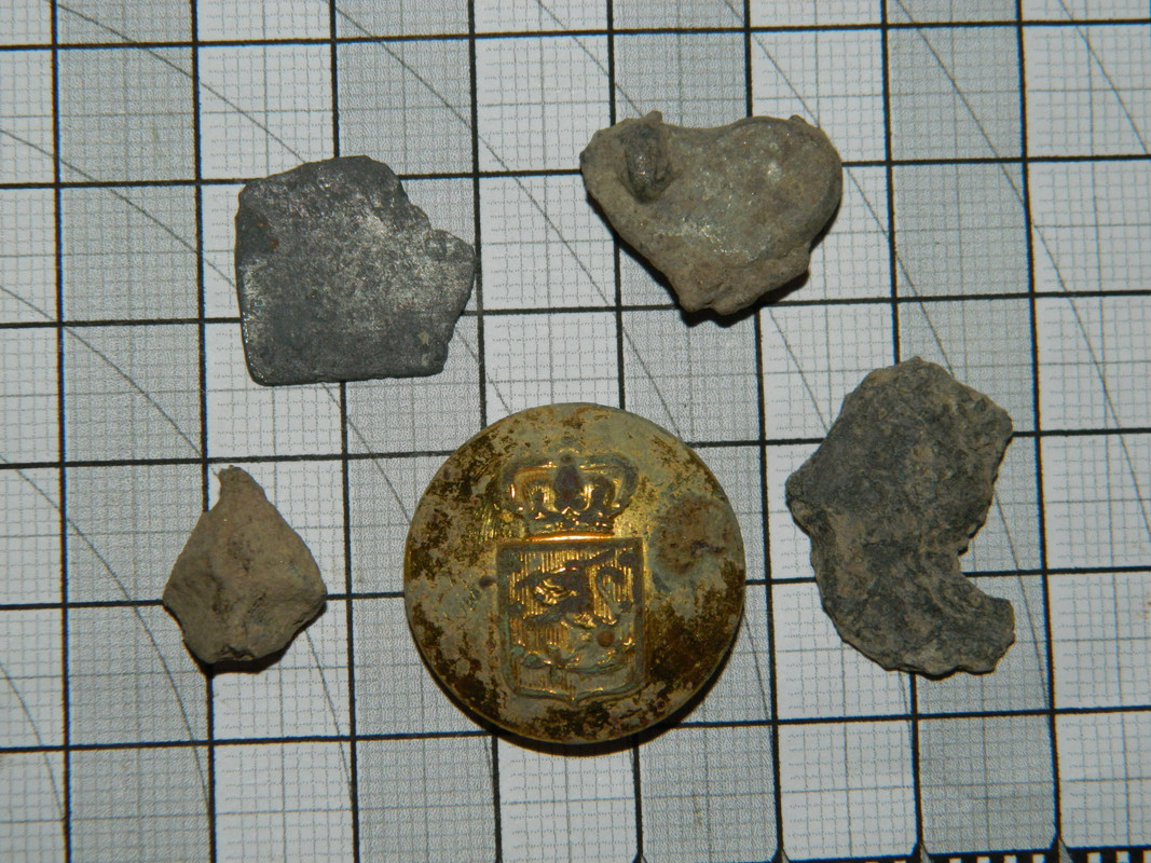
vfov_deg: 17.6
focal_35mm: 84
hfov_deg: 23.3
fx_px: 2793
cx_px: 576
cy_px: 432
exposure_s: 1/50
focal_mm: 15.1
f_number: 11.9
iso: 200
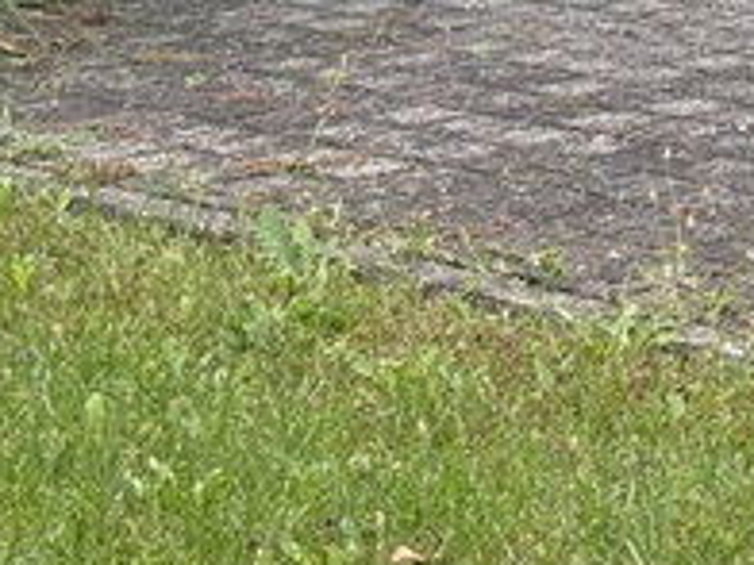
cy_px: -400
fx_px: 4095
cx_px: 1169
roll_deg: +1.2
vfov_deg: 7.7
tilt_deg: -2.3
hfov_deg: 10.1
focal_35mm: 188
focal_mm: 6.76
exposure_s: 1/740
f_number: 1.78
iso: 64
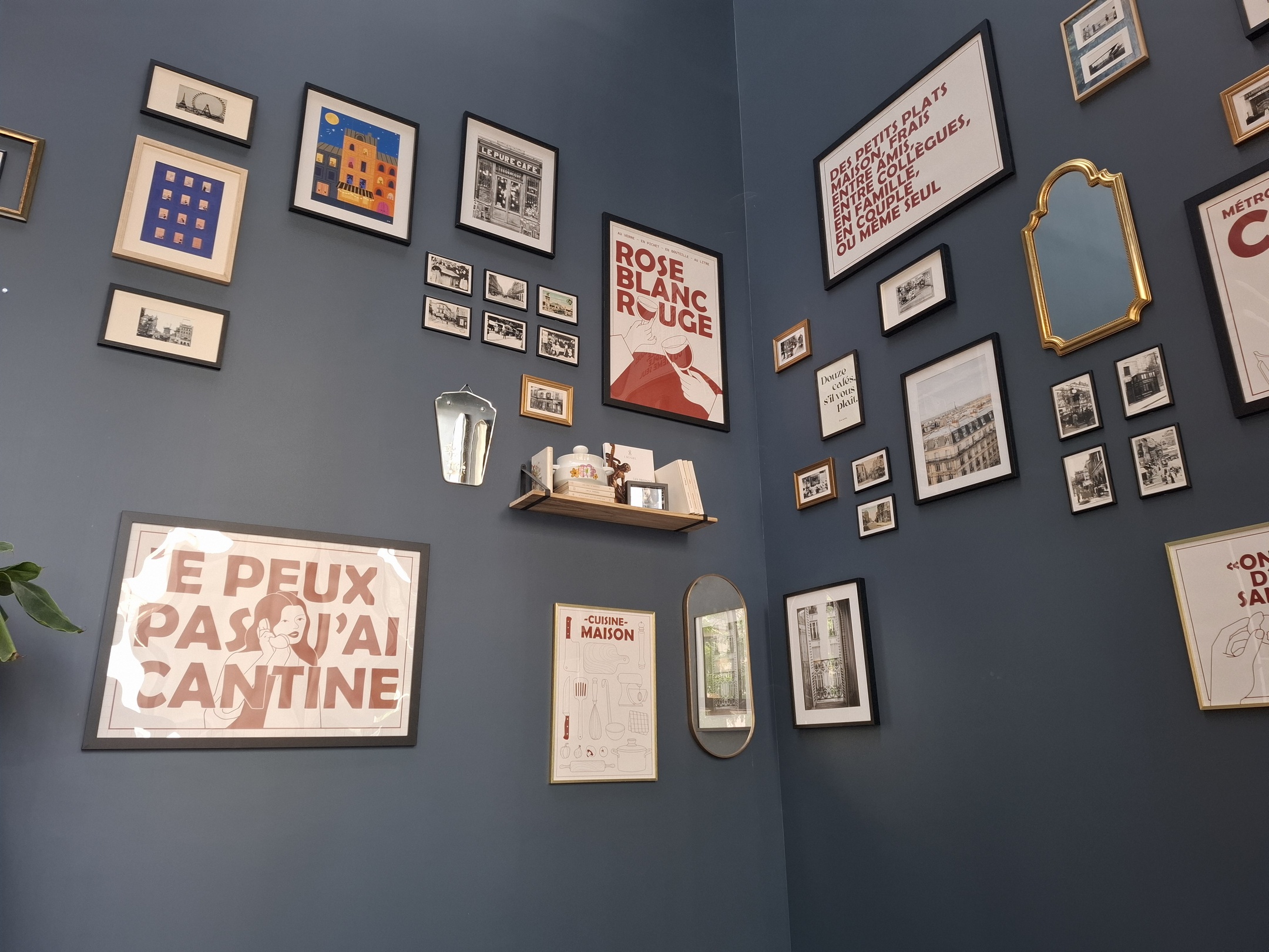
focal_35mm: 23
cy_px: 476
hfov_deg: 73.9
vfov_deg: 58.9
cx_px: 634
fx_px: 843
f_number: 1.8
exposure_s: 1/100
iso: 160
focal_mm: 5.54
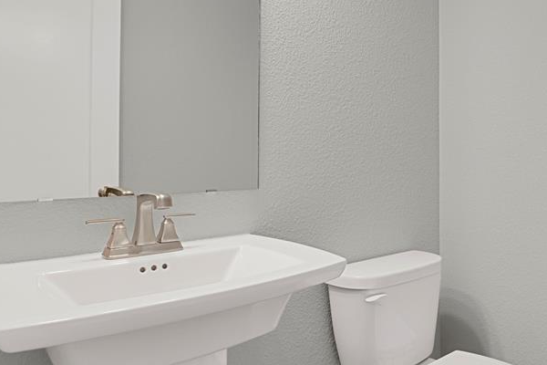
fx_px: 441
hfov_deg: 59.5
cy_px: 158
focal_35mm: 29
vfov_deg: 44.9
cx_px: 425
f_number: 8
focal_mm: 17
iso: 5600
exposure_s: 1/20
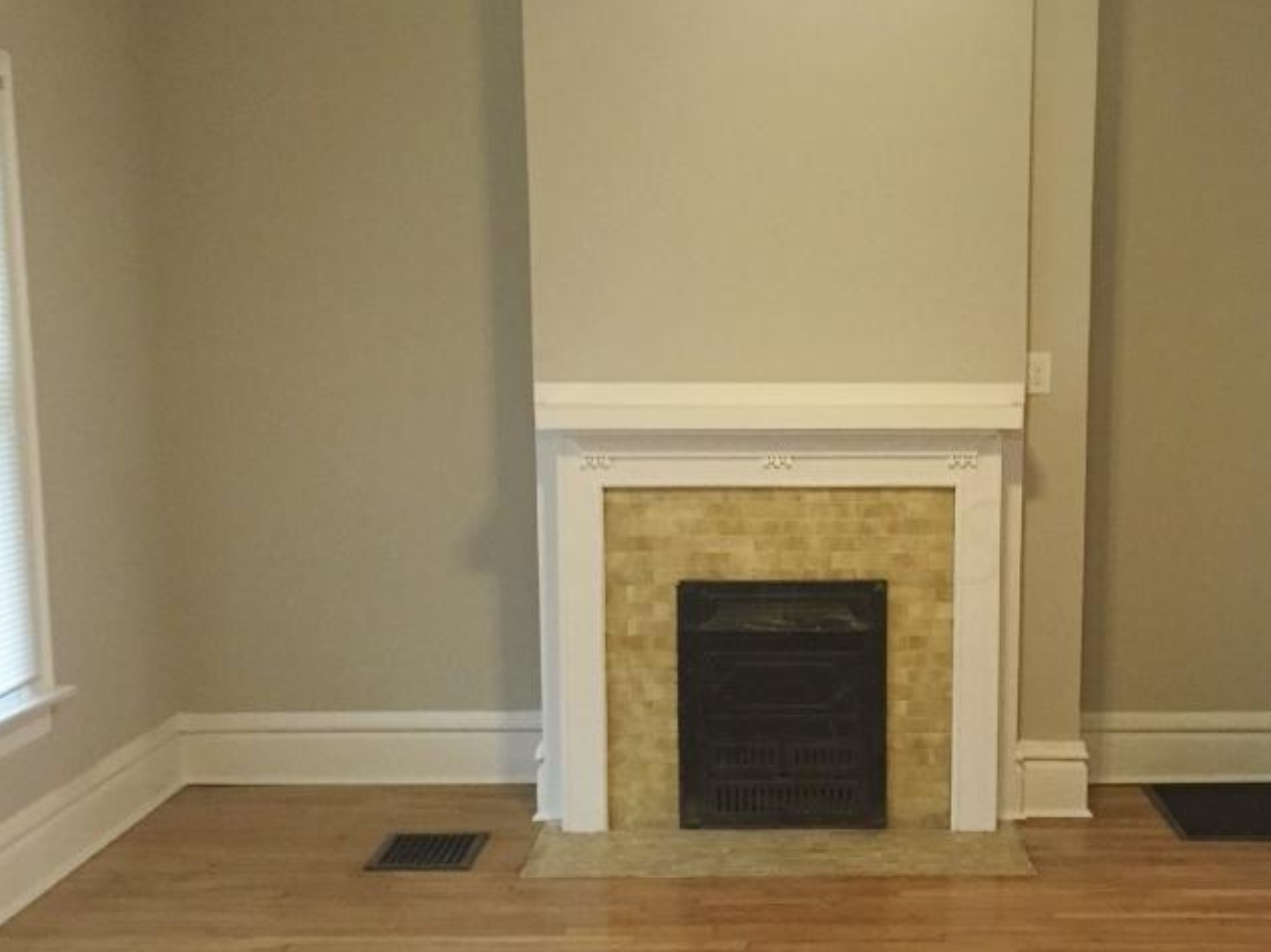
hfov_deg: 40.2
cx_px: 800
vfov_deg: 30.8
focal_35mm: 47
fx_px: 1724
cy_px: 537
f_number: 2.2
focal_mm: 4.15
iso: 160
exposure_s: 1/30
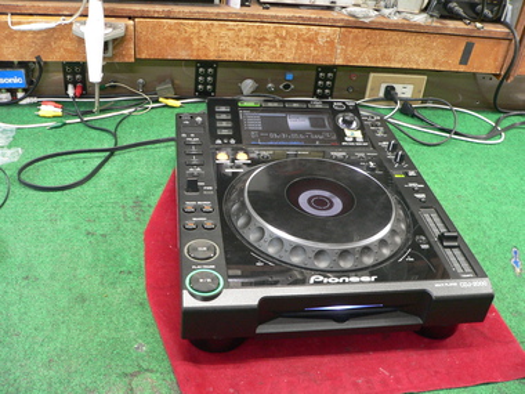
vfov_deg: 39.7
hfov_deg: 51.4
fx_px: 546
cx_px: 262
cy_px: 197
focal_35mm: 36
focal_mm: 6
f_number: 2.8
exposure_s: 1/8
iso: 200
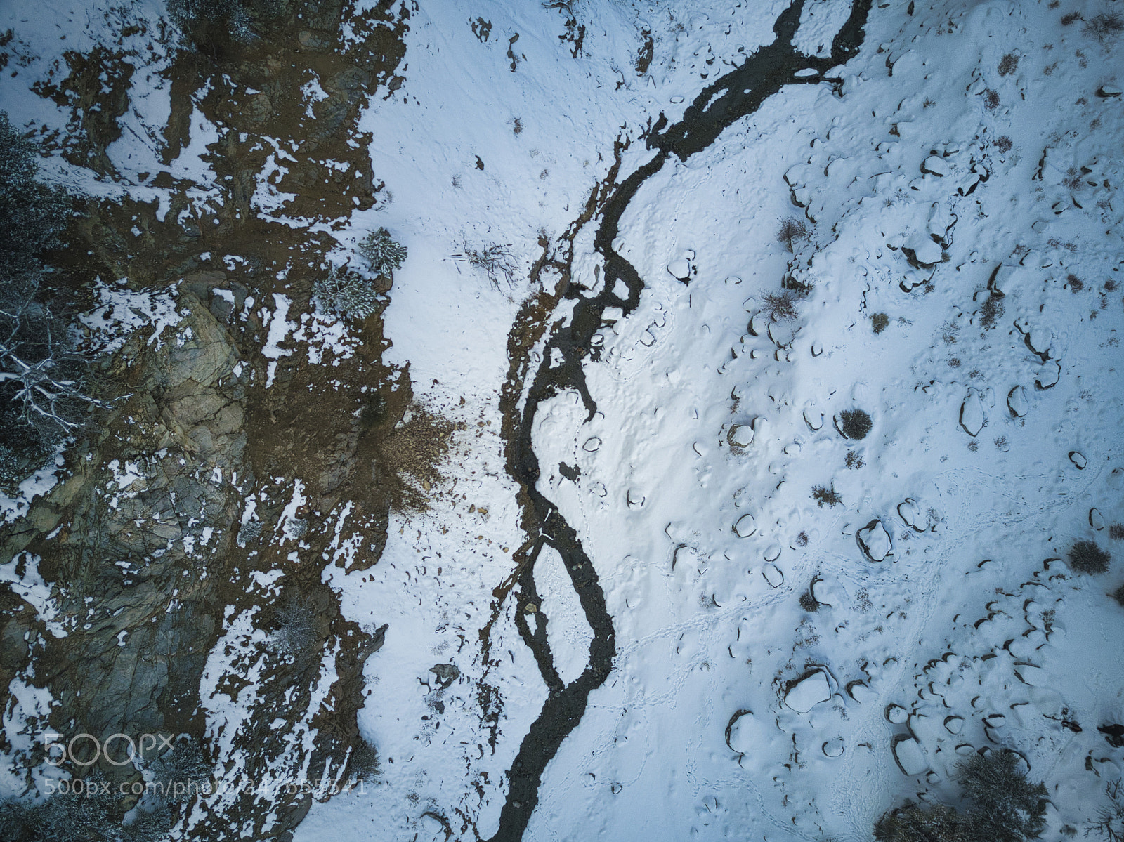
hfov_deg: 67.3
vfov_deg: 53.0
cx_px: 562
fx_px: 844
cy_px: 421
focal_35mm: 26
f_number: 2.2
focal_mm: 4.7
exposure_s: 1/1497
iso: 100
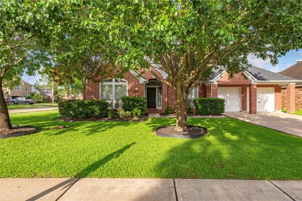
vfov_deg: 57.2
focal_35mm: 22
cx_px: 151
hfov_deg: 78.6
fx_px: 184
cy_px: 100
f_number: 11
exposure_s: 1/100
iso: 125
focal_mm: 22
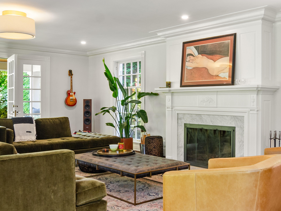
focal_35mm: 39
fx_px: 317
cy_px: 108
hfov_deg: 47.7
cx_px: 161
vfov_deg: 36.8
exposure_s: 1/6
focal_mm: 14
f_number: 7.1
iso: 320
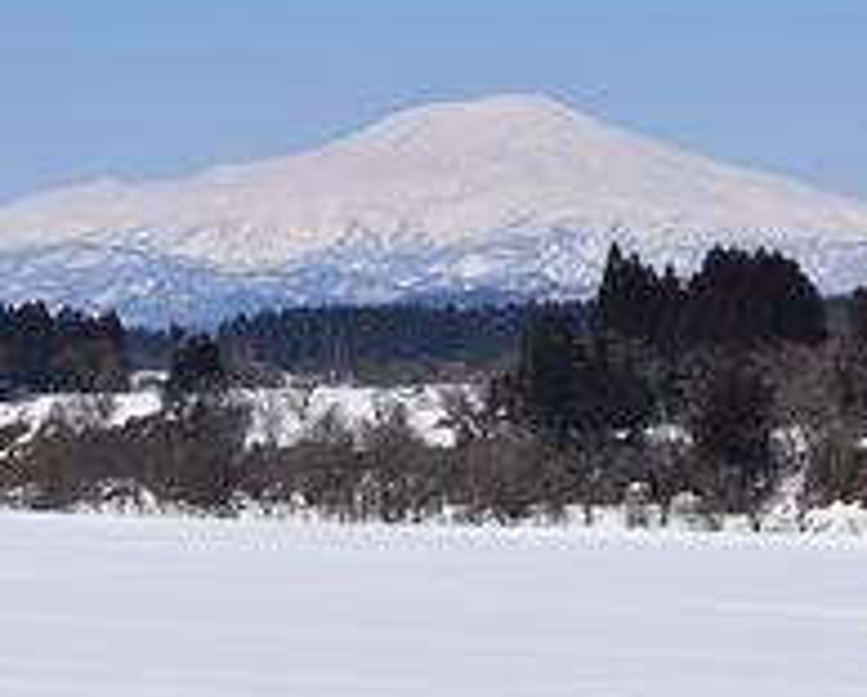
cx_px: 362
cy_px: 469
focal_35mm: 189
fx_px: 4859
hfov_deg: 10.2
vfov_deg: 8.2
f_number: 13
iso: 200
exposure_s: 1/640
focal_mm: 58
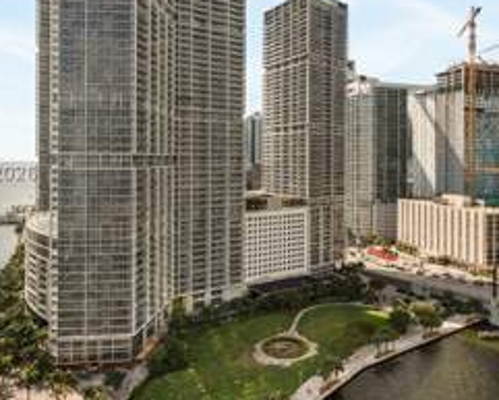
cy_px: 171
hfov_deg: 62.1
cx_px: 267
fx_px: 414
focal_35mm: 28
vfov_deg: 51.4
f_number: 9
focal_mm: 10
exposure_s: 1/25
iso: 100
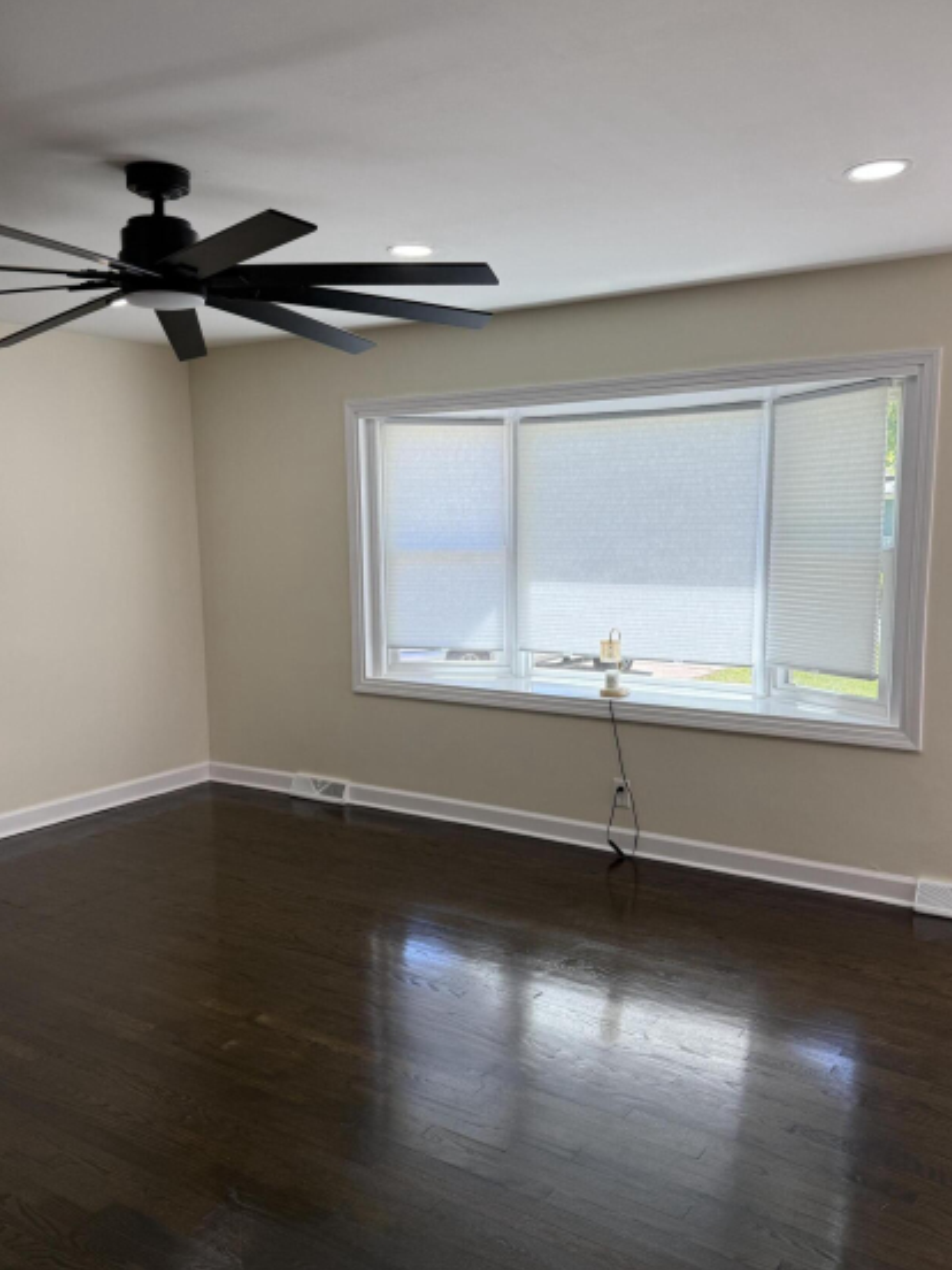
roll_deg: +0.6
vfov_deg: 61.6
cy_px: 668
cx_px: 485
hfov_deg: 48.2
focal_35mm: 29
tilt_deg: -7.9
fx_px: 1063
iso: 100
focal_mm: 6.76
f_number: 1.78
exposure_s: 1/333
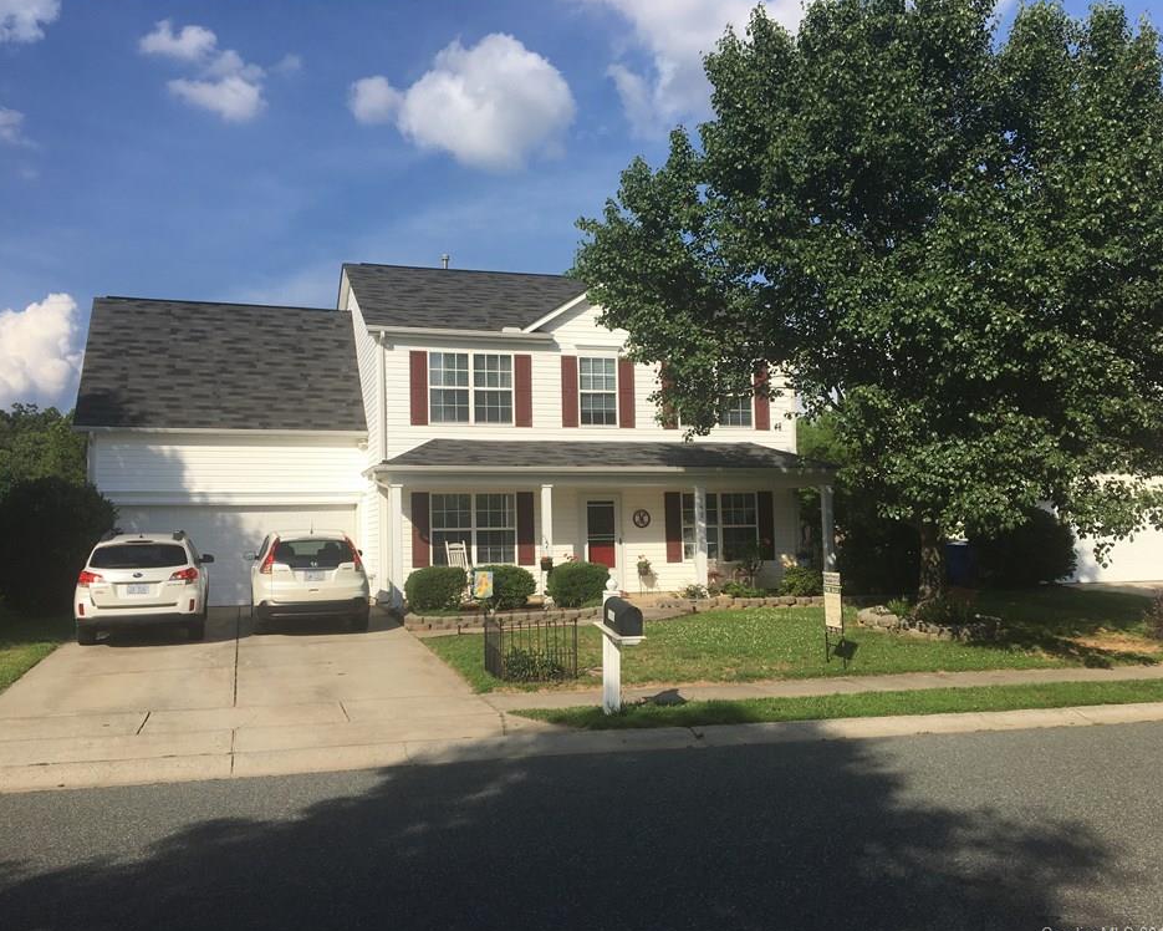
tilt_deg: +6.6
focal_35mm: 31
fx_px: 1067
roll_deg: +0.2
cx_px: 547
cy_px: 468
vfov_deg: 47.1
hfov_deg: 57.1
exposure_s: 1/2198
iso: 25
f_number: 2.2
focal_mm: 4.15
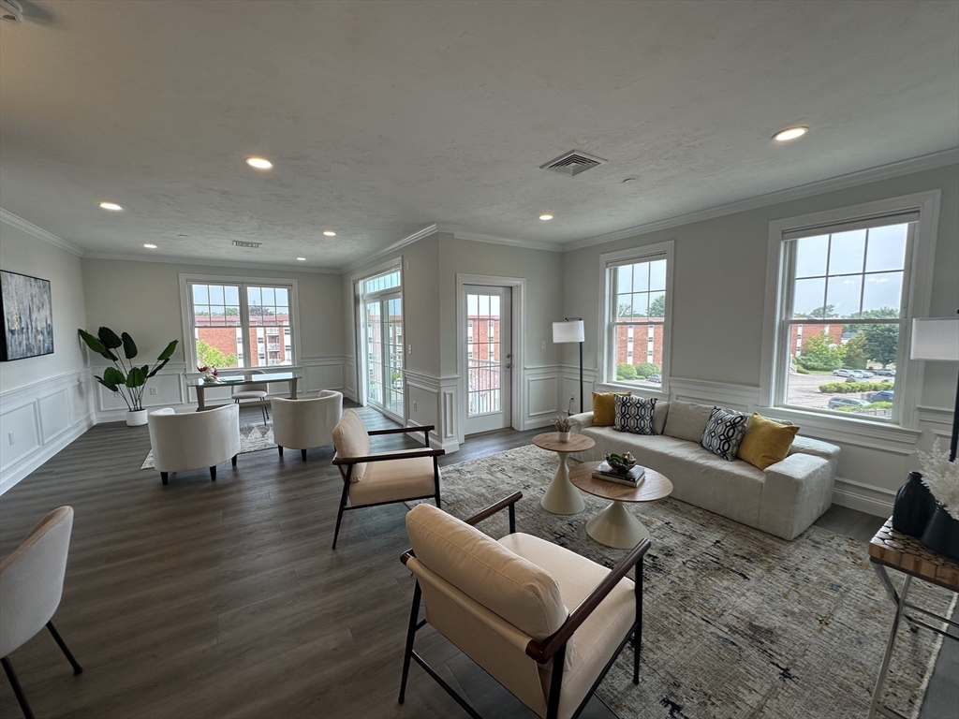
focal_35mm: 14
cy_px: 360
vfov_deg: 85.7
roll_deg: +0.2
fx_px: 388
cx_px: 480
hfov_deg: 102.1
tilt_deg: -4.9
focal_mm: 2.22
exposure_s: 1/181
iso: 40
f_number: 2.2
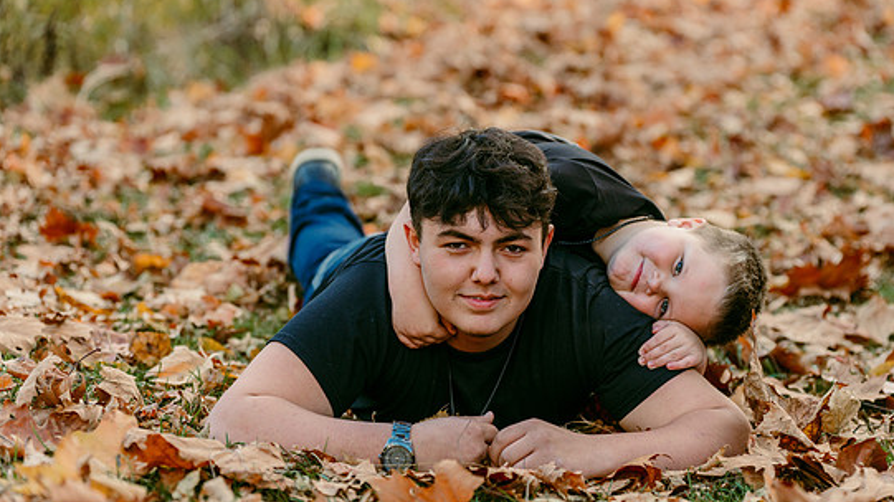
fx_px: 2370
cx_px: 476
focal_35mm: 100
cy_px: 232
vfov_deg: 12.1
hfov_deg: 21.4
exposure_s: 1/800
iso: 320
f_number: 2.8
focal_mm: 89
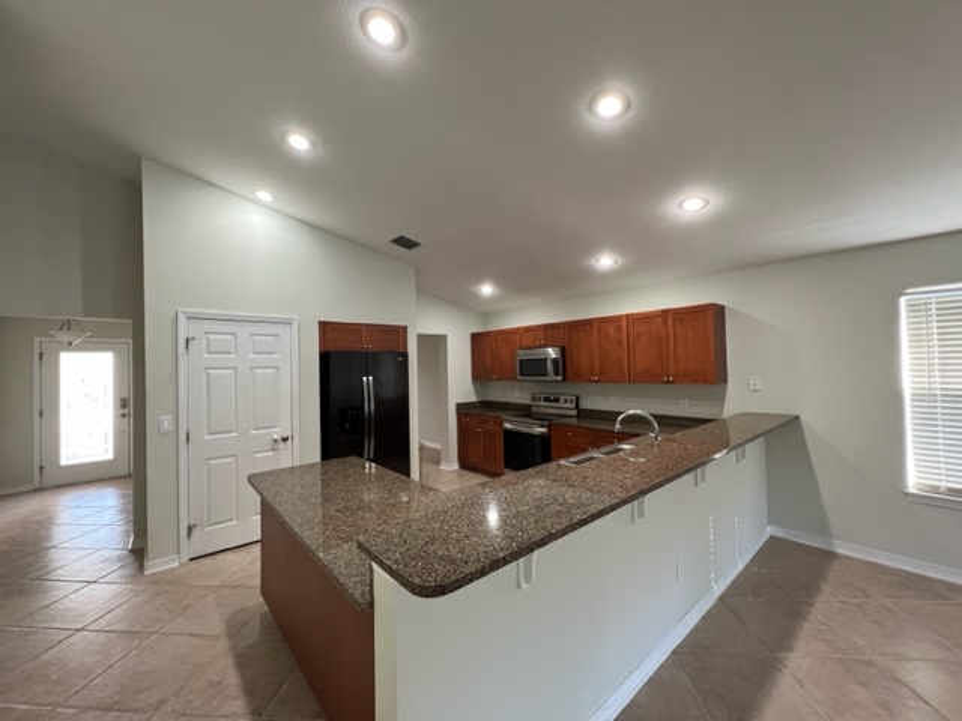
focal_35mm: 13
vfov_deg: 89.9
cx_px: 481
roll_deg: +1.2
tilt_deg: +0.8
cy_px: 360
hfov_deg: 106.2
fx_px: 361
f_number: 1.8
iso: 320
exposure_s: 1/60
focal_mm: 1.57
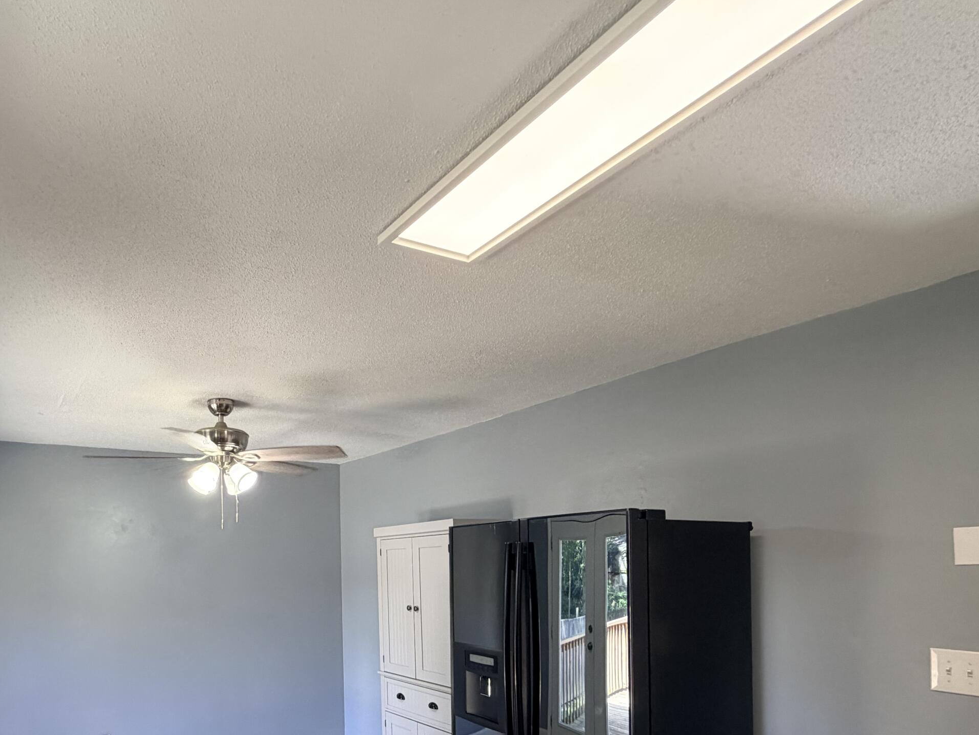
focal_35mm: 22
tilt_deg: +0.1
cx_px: 309
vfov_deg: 57.5
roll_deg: +0.7
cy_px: 566
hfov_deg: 73.5
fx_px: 622
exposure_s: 1/120
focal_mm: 2.22
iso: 250
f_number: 2.2
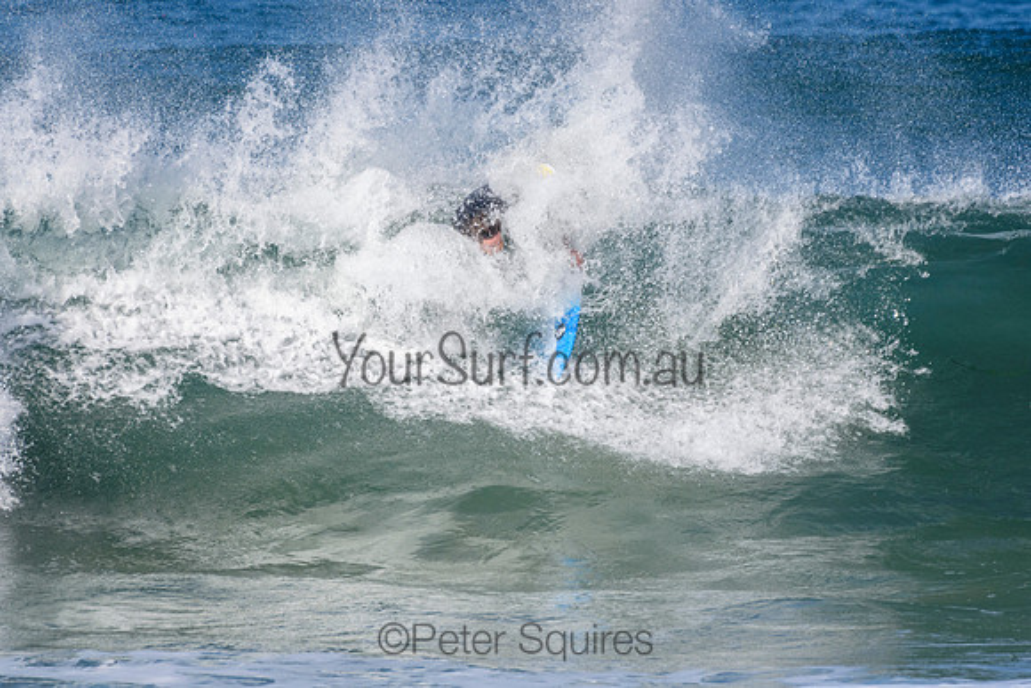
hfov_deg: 2.7
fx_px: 21486
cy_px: 344
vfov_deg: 1.8
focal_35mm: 750
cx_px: 516
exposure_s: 1/4000
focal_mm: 500
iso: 560
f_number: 5.6
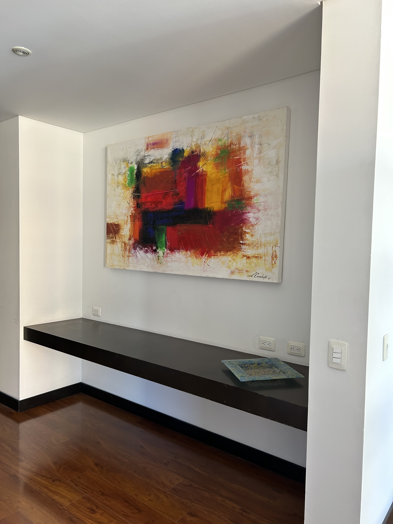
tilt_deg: -3.8
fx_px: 394
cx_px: 196
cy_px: 262
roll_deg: -1.3
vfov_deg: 67.3
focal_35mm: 26
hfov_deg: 53.1
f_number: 1.5
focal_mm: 5.7
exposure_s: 1/61
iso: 125
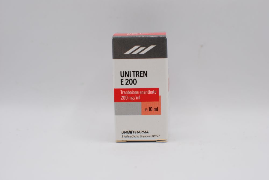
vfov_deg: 25.8
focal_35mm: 52
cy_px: 90
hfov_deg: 37.8
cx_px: 134
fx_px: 393
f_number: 5.6
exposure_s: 1/125
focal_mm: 35
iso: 160
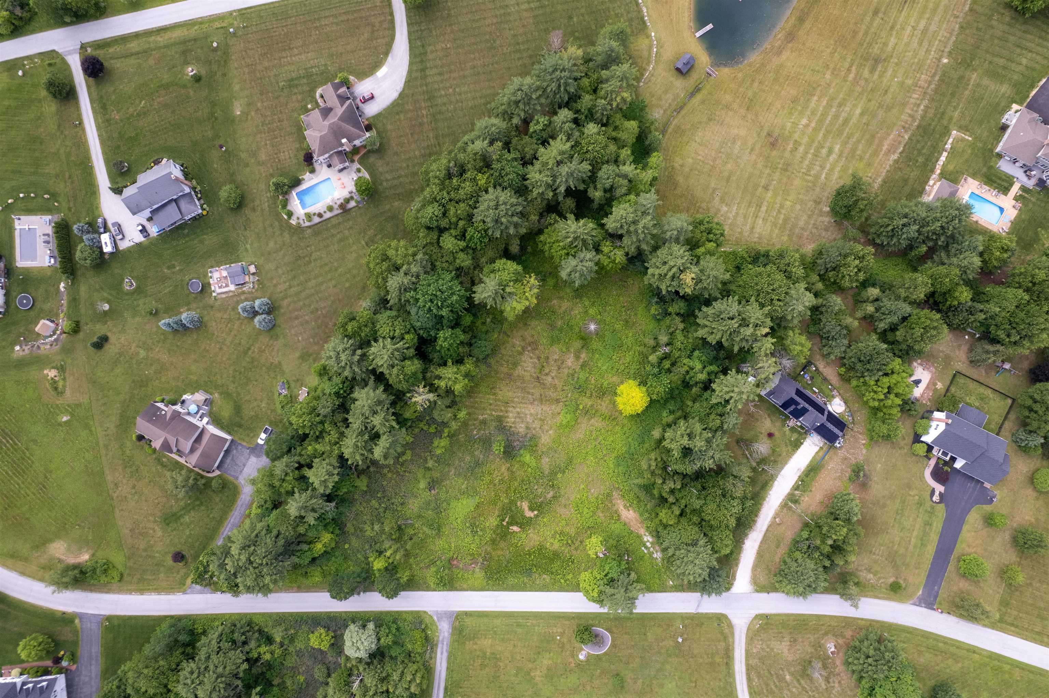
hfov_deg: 78.6
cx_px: 524
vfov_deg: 57.2
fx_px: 641
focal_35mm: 22
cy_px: 349
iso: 100
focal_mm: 8.38
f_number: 2.8
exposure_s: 1/90
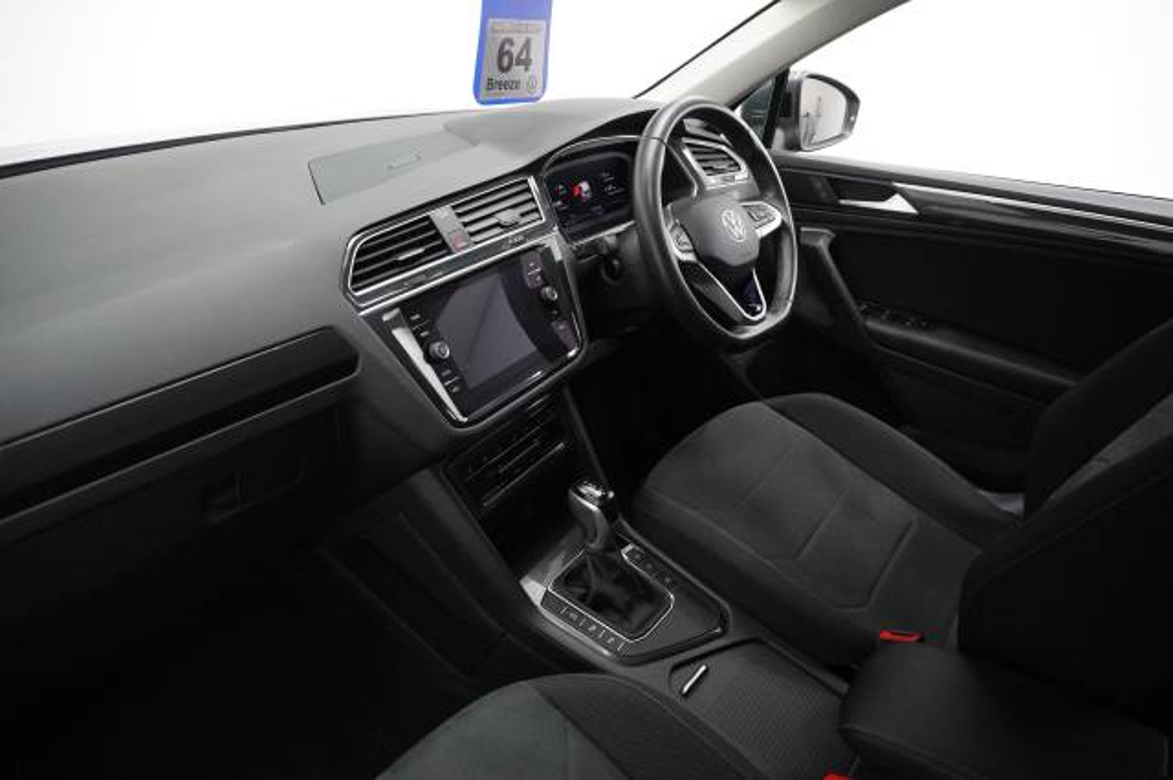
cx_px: 586
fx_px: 782
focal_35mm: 24
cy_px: 390
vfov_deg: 53.1
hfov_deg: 73.8
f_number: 3.5
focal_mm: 16
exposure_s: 1/200
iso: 6400
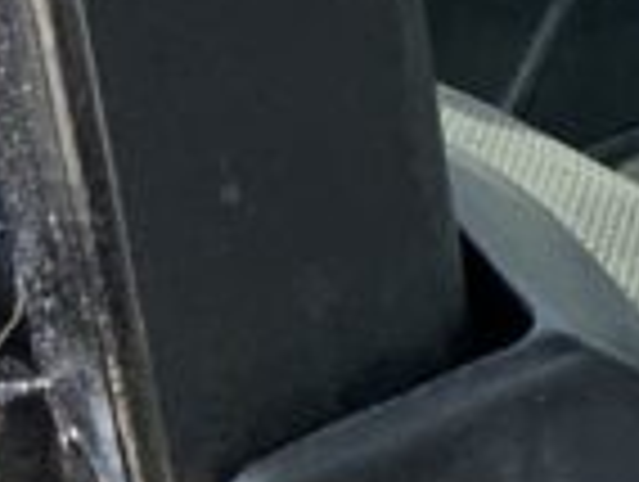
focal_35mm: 209
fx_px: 3865
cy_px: 41
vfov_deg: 7.1
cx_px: 2236
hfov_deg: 7.6
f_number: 1.8
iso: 16
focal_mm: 3
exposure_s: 1/568
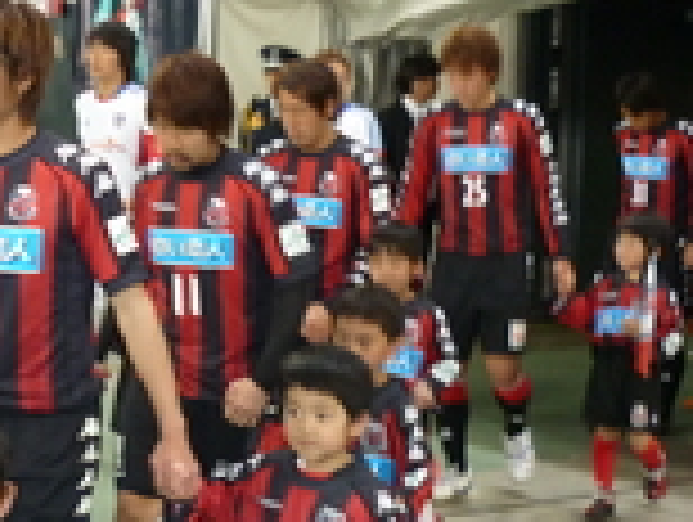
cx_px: 18
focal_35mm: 90
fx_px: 1805
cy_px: 200
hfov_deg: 21.1
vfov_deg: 16.4
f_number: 2.8
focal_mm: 5.5
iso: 200
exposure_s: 1/30
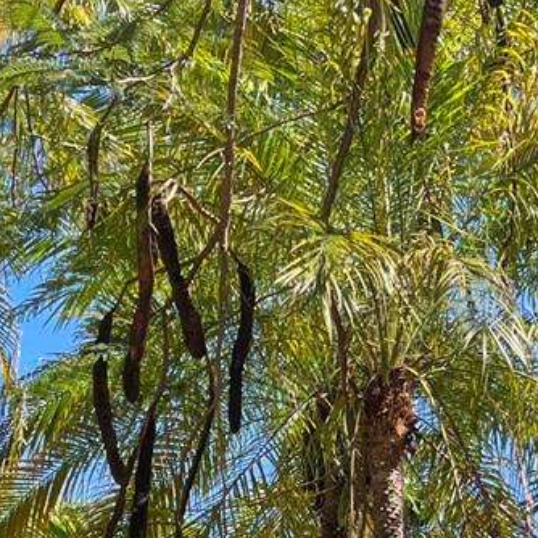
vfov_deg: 14.9
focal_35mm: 110
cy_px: 775
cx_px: 126
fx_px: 1934
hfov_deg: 15.8
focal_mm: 5.1
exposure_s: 1/787
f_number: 1.6
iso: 50
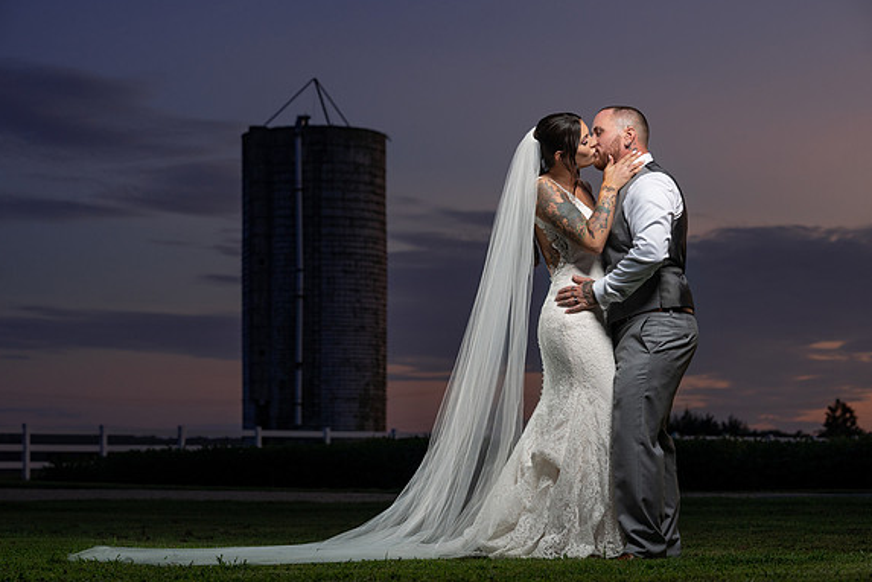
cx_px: 435
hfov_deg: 24.8
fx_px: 1986
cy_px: 292
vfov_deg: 16.7
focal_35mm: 82
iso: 640
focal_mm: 81
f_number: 5.6
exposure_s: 1/200
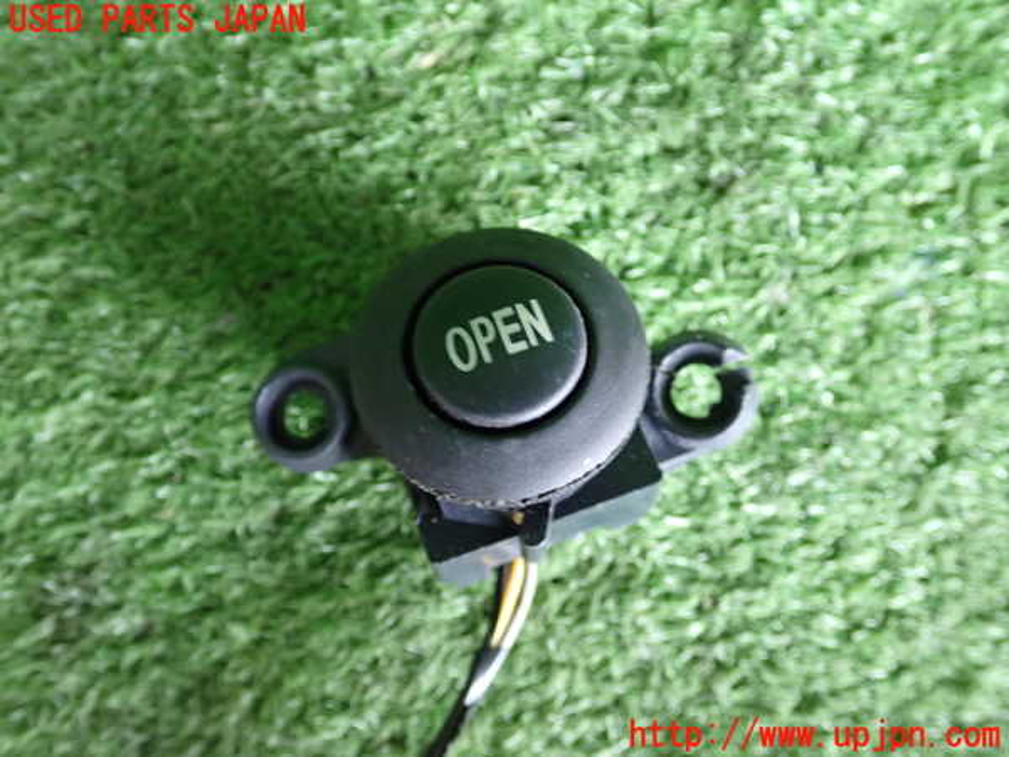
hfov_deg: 51.4
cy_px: 378
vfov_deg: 39.7
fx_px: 1049
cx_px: 504
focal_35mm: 36
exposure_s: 1/25
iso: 800
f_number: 2.5
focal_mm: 6.37
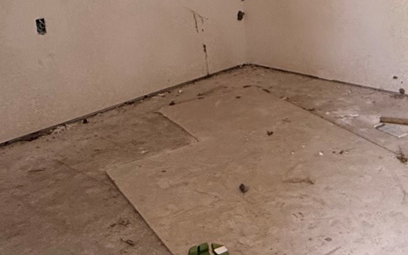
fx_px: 589
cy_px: -17
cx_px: 381
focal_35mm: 53
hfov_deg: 35.5
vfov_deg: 23.1
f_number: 2.2
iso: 320
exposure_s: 1/100
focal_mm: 2.22
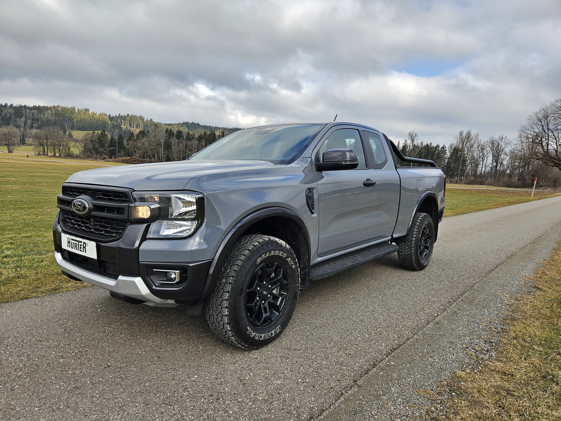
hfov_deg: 73.9
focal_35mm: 23
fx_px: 373
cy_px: 210
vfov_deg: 58.9
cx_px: 280
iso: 25
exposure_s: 1/547
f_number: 1.8
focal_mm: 5.4
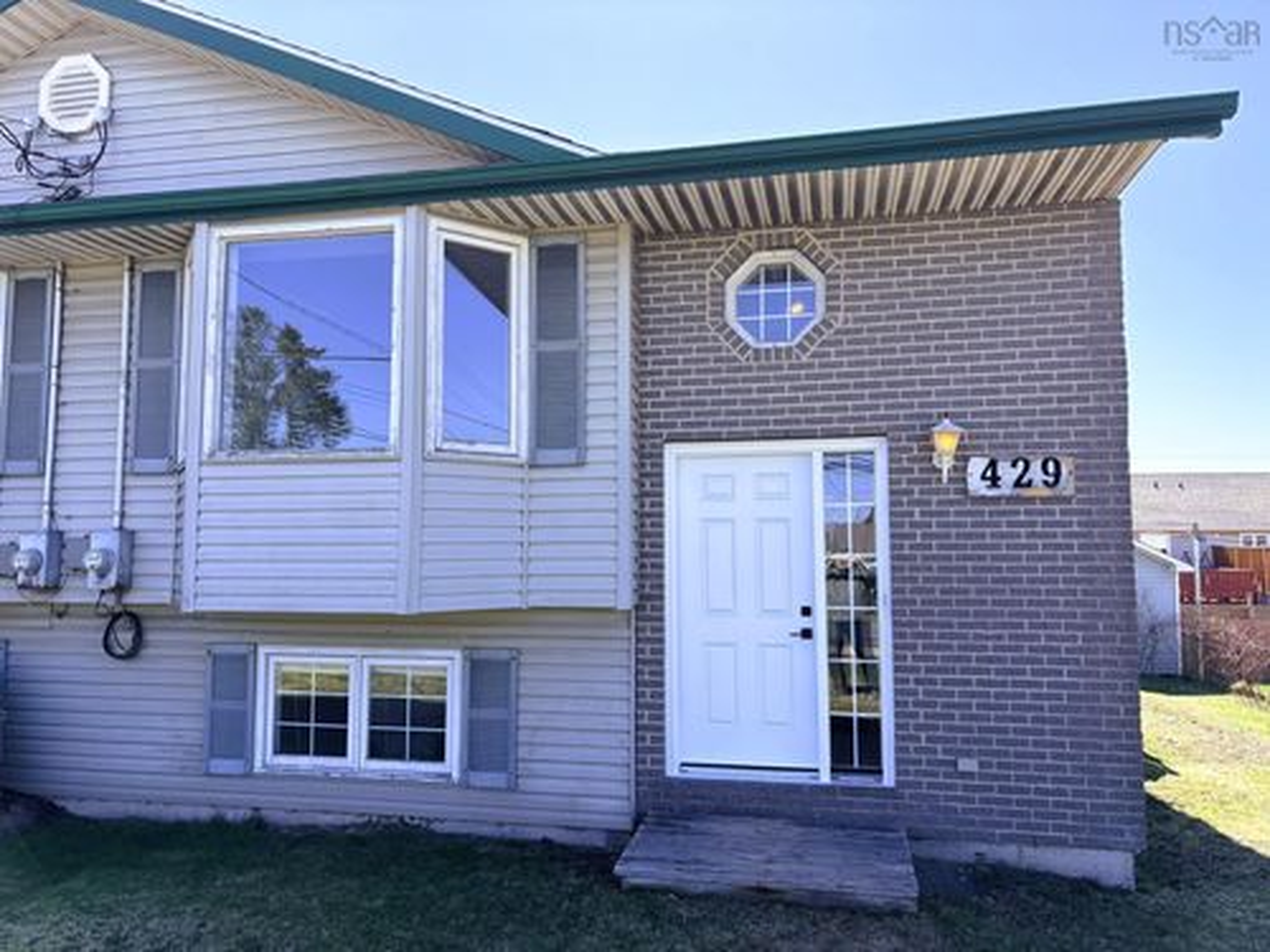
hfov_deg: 67.3
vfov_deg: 53.1
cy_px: 476
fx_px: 954
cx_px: 635
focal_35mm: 26
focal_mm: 5.96
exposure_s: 1/1626
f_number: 1.6
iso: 64
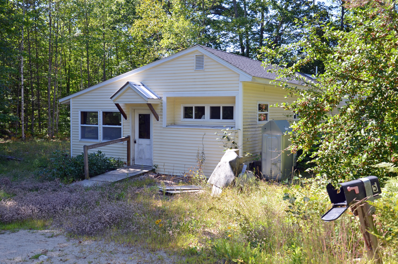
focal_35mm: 38
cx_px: 199
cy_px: 132
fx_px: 414
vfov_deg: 35.3
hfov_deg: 51.4
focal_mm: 25
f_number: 6.3
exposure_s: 1/160
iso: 200
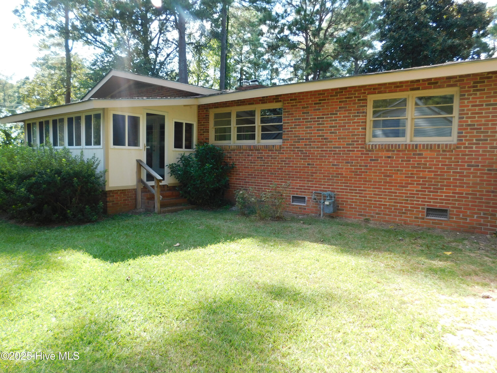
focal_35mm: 23
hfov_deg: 73.9
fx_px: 330
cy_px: 186
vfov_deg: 58.9
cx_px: 248
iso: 125
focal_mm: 4
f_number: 3
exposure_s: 1/200
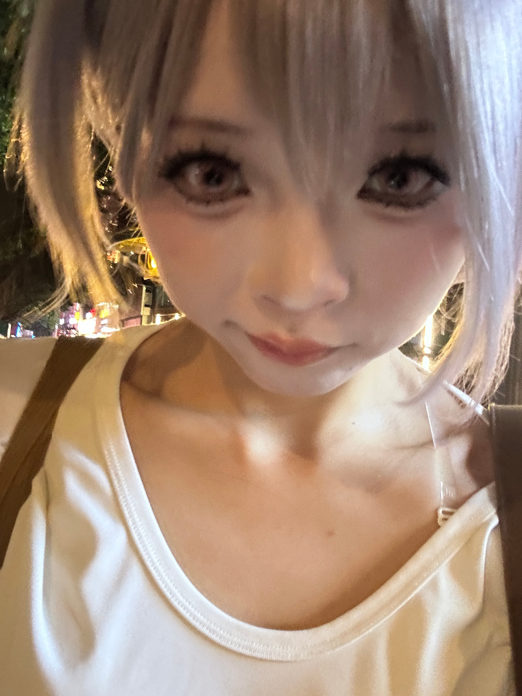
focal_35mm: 30
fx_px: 603
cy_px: 348
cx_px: 261
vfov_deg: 60.0
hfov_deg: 46.8
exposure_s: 1/17
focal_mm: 2.69
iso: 640
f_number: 1.9
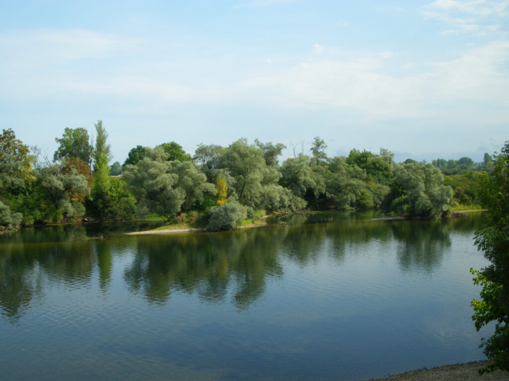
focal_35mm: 36
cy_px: 190
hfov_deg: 51.4
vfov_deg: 39.7
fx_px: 529
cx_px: 254
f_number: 5.4
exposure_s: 1/200
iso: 64
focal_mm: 6.3
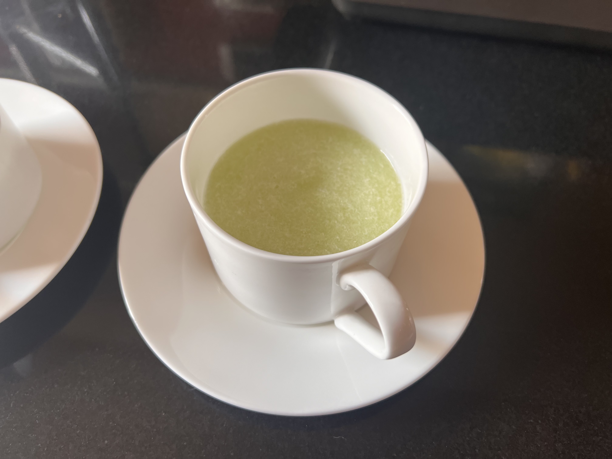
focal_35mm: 26
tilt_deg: -59.0
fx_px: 460
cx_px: 306
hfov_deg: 67.3
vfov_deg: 53.1
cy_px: 230
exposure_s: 1/121
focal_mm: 5.7
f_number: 1.5
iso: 50
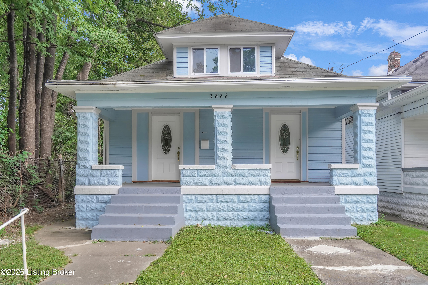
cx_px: 214
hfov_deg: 69.4
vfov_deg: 49.6
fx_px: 309
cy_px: 142
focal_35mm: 26
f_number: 4
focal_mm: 26
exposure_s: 1/125
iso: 400
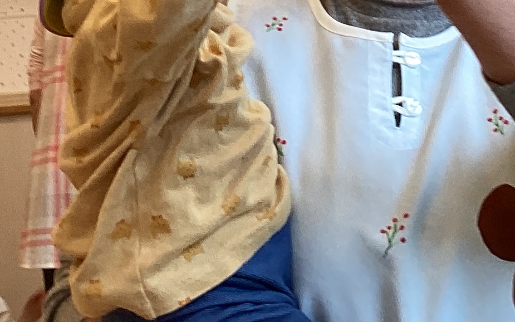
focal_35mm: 116
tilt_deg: +6.3
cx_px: 468
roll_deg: +4.2
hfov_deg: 17.7
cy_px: -188
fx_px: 1628
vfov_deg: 10.8
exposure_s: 1/60
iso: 50
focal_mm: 3.3
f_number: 2.4
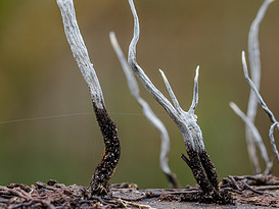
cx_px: 194
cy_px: 31
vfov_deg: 5.2
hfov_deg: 6.9
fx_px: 2322
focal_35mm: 288
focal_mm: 60
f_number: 7.1
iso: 200
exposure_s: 1/25
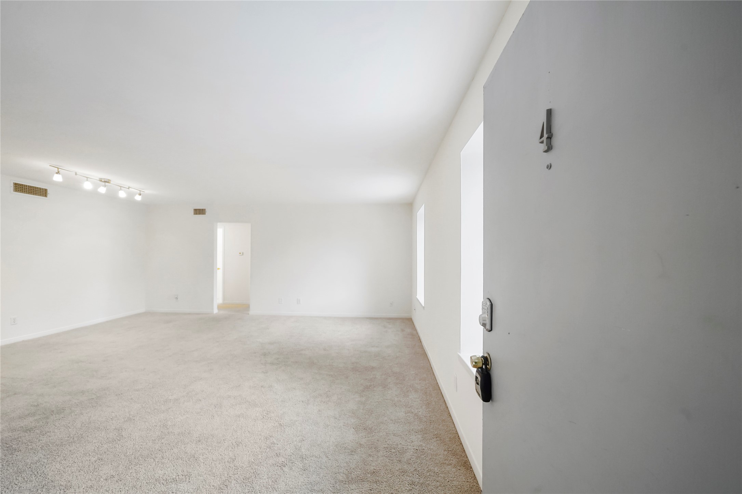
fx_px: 247
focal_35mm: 12
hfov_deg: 112.6
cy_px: 247
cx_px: 371
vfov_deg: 90.0
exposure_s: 1/30
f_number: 8
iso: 400
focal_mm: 12
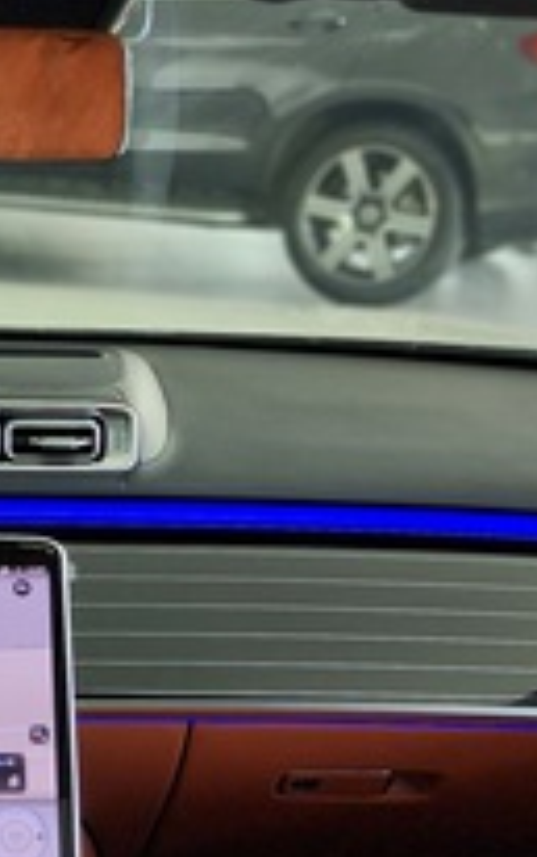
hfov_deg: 16.2
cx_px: -62
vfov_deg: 25.7
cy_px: 747
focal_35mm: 78
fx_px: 1824
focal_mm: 6.4
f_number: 1.8
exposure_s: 1/54
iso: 50
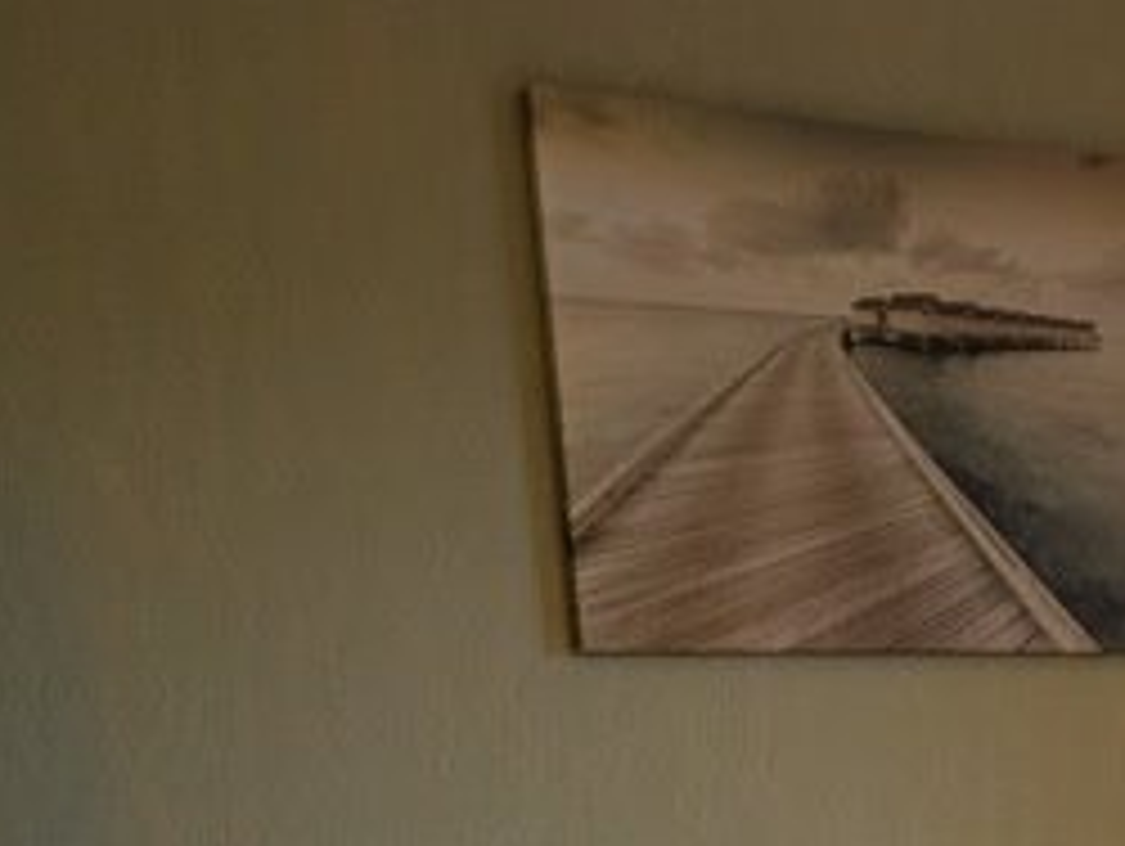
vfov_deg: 17.1
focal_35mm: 80
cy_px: 1161
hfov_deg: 20.6
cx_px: 1714
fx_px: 2602
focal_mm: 5.43
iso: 51
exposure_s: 1/33.3
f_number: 1.89
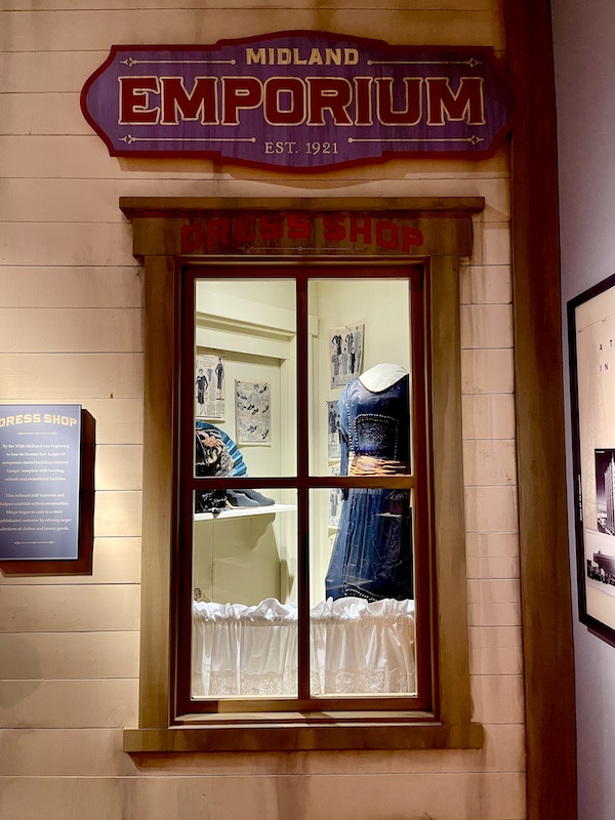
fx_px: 592
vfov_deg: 69.4
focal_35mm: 25
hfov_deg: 54.9
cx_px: 308
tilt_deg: +3.9
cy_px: 410
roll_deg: +2.2
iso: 320
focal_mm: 5.1
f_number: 1.6
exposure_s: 1/60
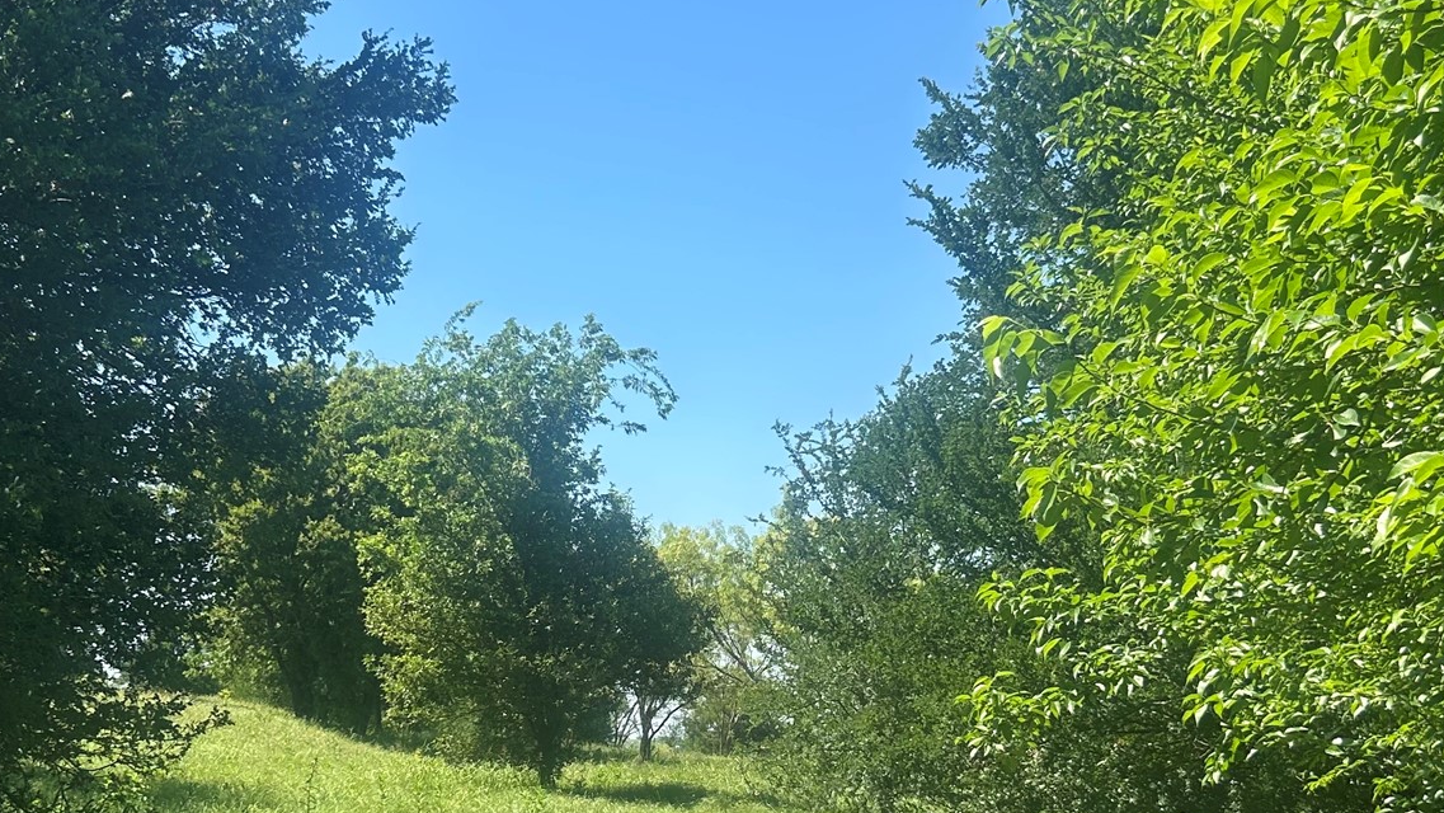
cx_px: 630
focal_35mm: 51
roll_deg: +0.6
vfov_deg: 23.2
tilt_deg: +3.3
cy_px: 644
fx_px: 1953
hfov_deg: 40.5
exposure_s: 1/1934
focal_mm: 5.7
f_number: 1.5
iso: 50
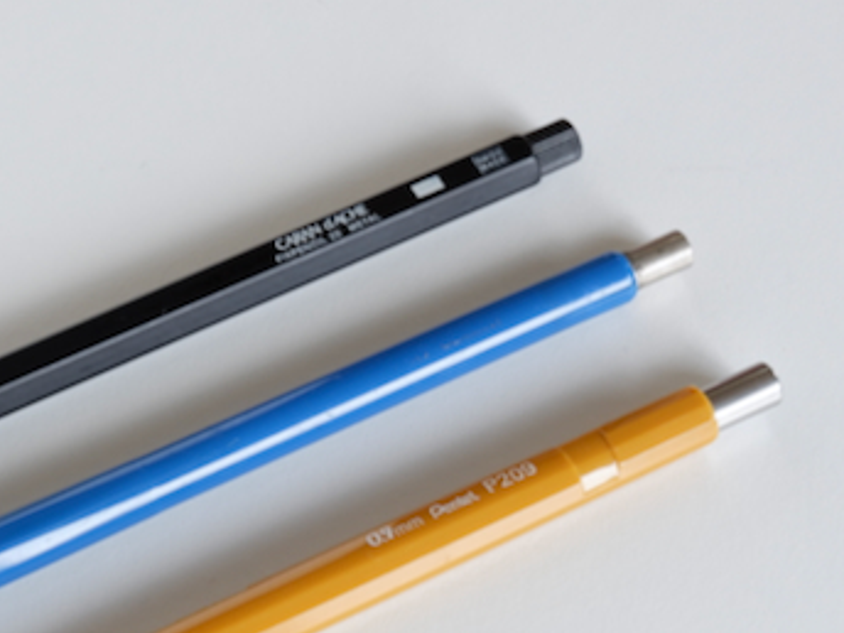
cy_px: 469
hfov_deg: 19.1
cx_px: 209
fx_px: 2487
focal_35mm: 102
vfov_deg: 14.5
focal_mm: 38.7
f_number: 8
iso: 200
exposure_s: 1/30
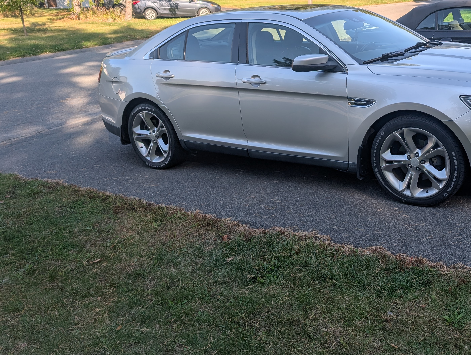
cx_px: 330
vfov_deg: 40.6
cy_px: 144
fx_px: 477
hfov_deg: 51.2
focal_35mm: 35
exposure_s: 1/4405
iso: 21
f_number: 1.68
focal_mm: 6.9
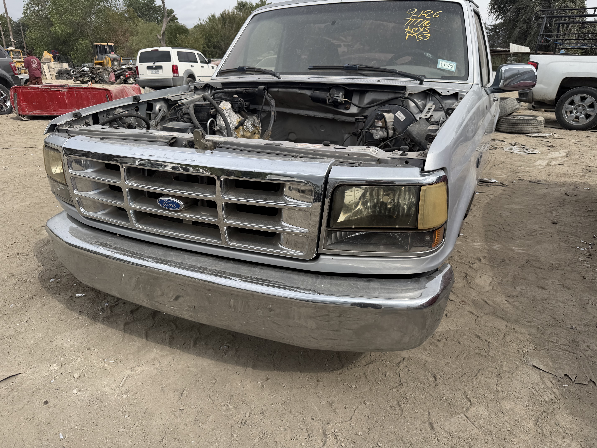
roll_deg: -0.1
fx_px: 414
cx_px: 298
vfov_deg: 56.8
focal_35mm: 24
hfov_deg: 71.6
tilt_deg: -23.2
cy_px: 224
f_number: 1.78
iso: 80
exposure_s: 1/3759
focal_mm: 6.76
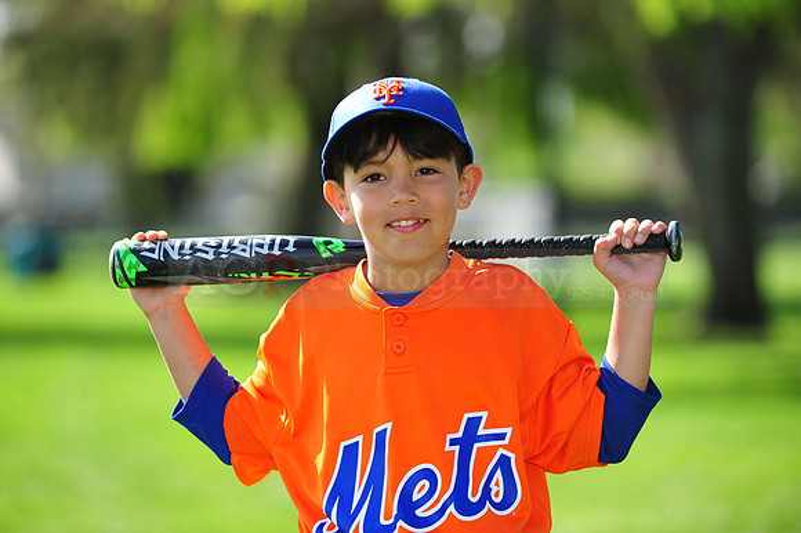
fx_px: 4447
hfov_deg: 10.3
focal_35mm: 200
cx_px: 400
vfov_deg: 6.9
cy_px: 266
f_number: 4.5
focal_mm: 200
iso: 200
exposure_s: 1/500
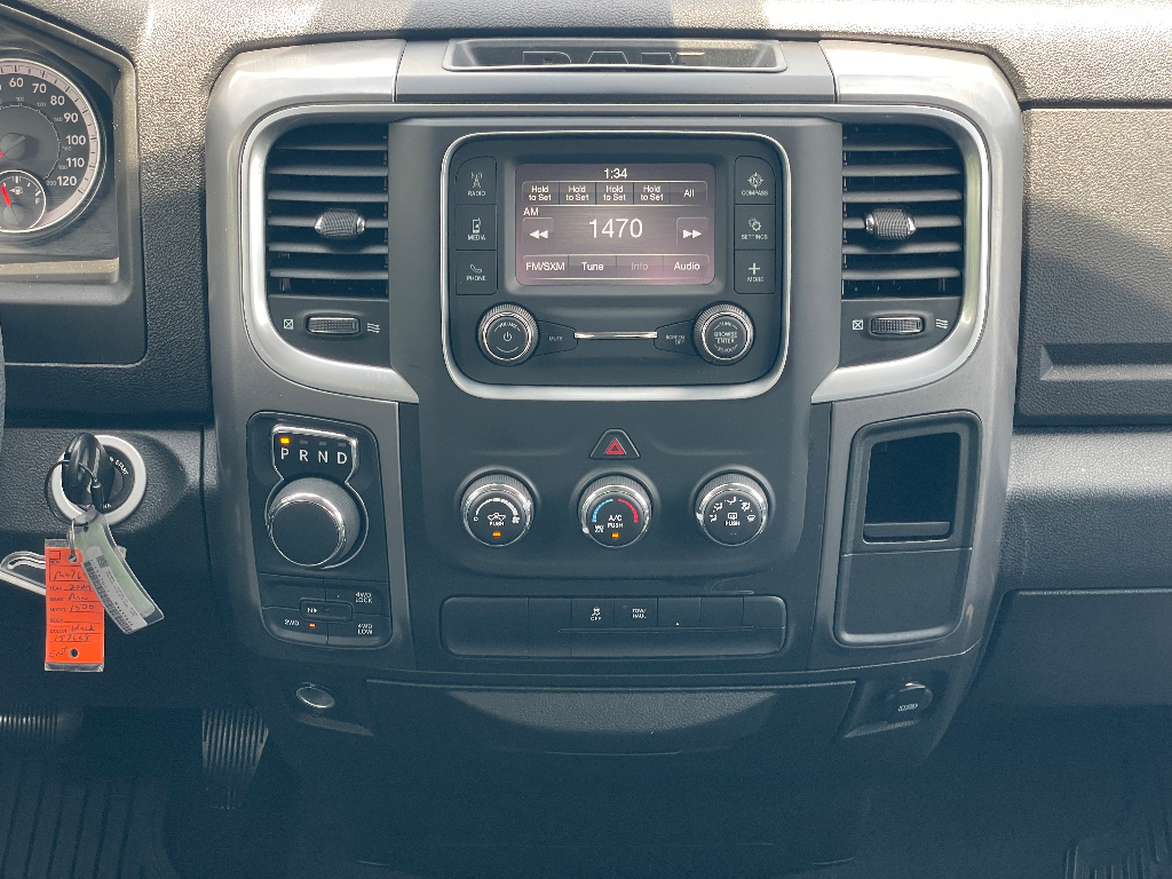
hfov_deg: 36.8
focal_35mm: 52
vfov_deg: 28.0
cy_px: 440
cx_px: 586
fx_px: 1761
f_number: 2
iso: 80
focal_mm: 6
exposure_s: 1/122
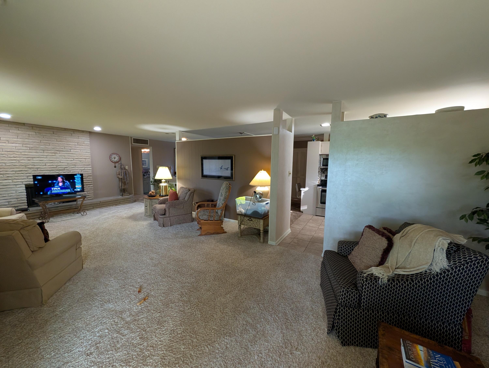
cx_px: 244
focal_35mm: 12
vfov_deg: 94.6
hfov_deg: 110.5
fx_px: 170
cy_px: 184
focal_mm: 2.02
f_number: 1.7
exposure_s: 1/120
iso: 579
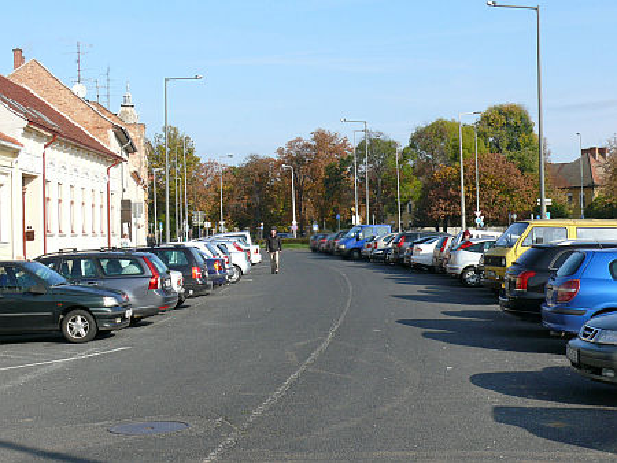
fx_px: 1088
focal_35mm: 61
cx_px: 308
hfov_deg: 31.7
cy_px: 232
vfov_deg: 24.0
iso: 100
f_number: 5.6
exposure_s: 1/320
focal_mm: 10.2
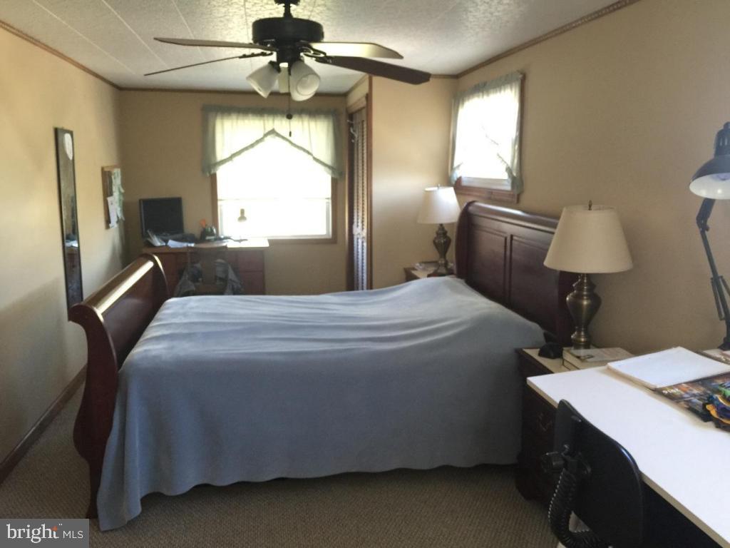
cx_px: 365
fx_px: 612
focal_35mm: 29
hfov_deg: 61.7
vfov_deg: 48.2
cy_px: 274
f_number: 2.2
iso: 80
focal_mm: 4.15
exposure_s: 1/15
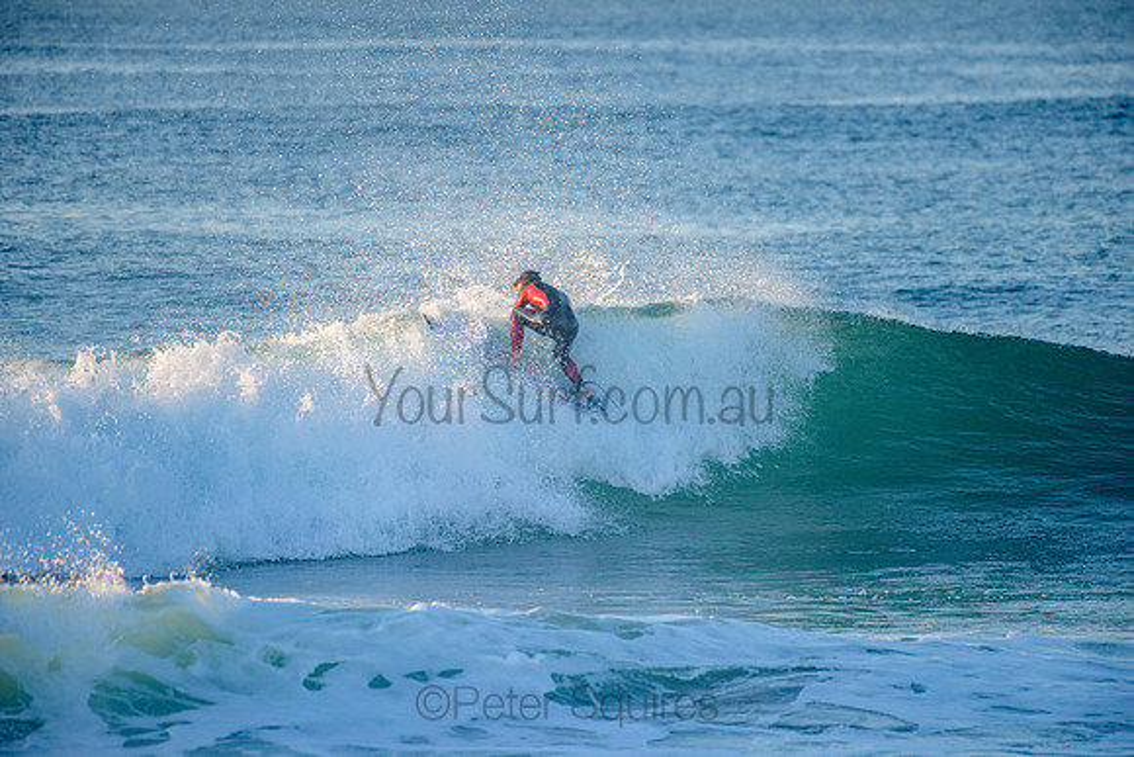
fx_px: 15753
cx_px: 567
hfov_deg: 4.1
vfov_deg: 2.8
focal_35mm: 500
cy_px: 378
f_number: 5.6
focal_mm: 500
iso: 450
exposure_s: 1/1250
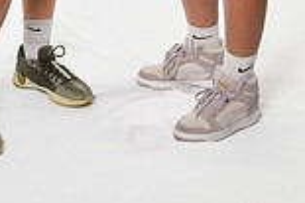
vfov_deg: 9.7
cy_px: -238
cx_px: 104
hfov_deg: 15.9
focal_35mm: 129
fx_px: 1091
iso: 500
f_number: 7.1
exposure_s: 1/125
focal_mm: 44.3
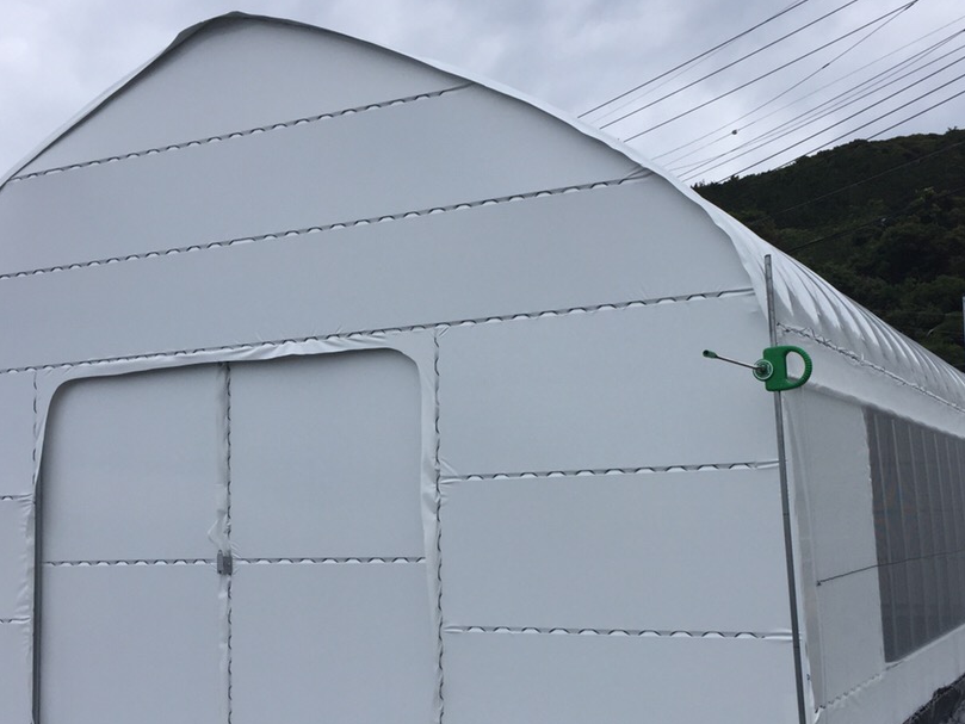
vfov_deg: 33.4
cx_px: 519
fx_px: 1199
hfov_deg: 43.8
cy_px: 465
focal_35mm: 43
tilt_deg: +4.1
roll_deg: +0.0
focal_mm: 4.15
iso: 32
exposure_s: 1/3049
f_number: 2.2
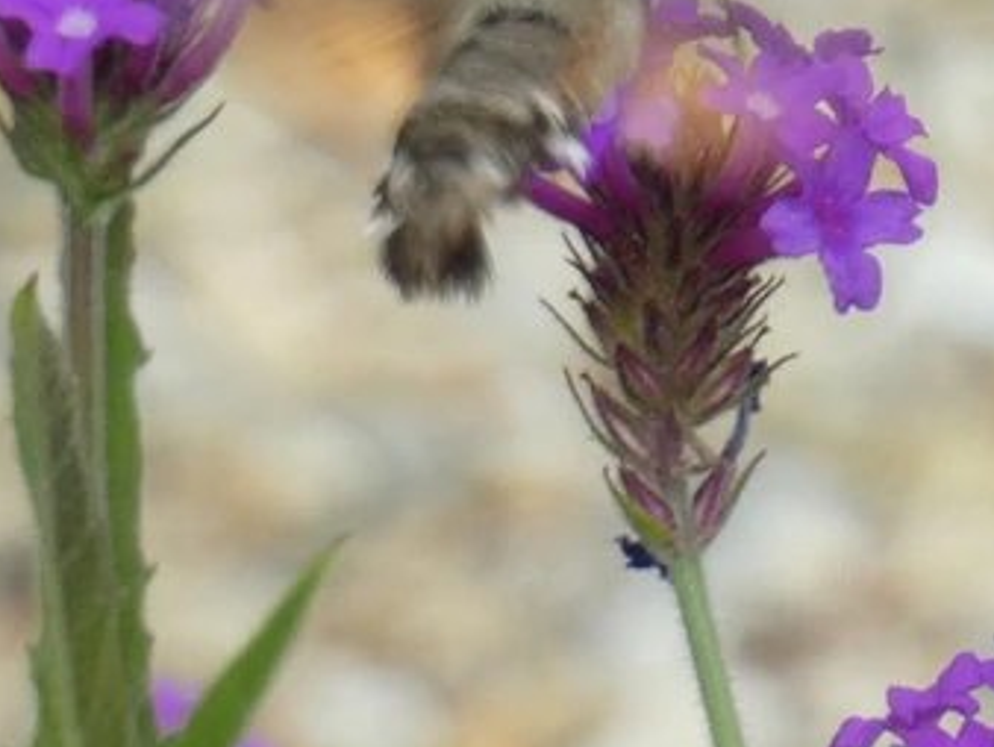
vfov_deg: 1.7
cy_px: 68
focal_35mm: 888
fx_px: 25517
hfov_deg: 2.2
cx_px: 579
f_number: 5.6
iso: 160
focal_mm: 84
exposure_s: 1/100
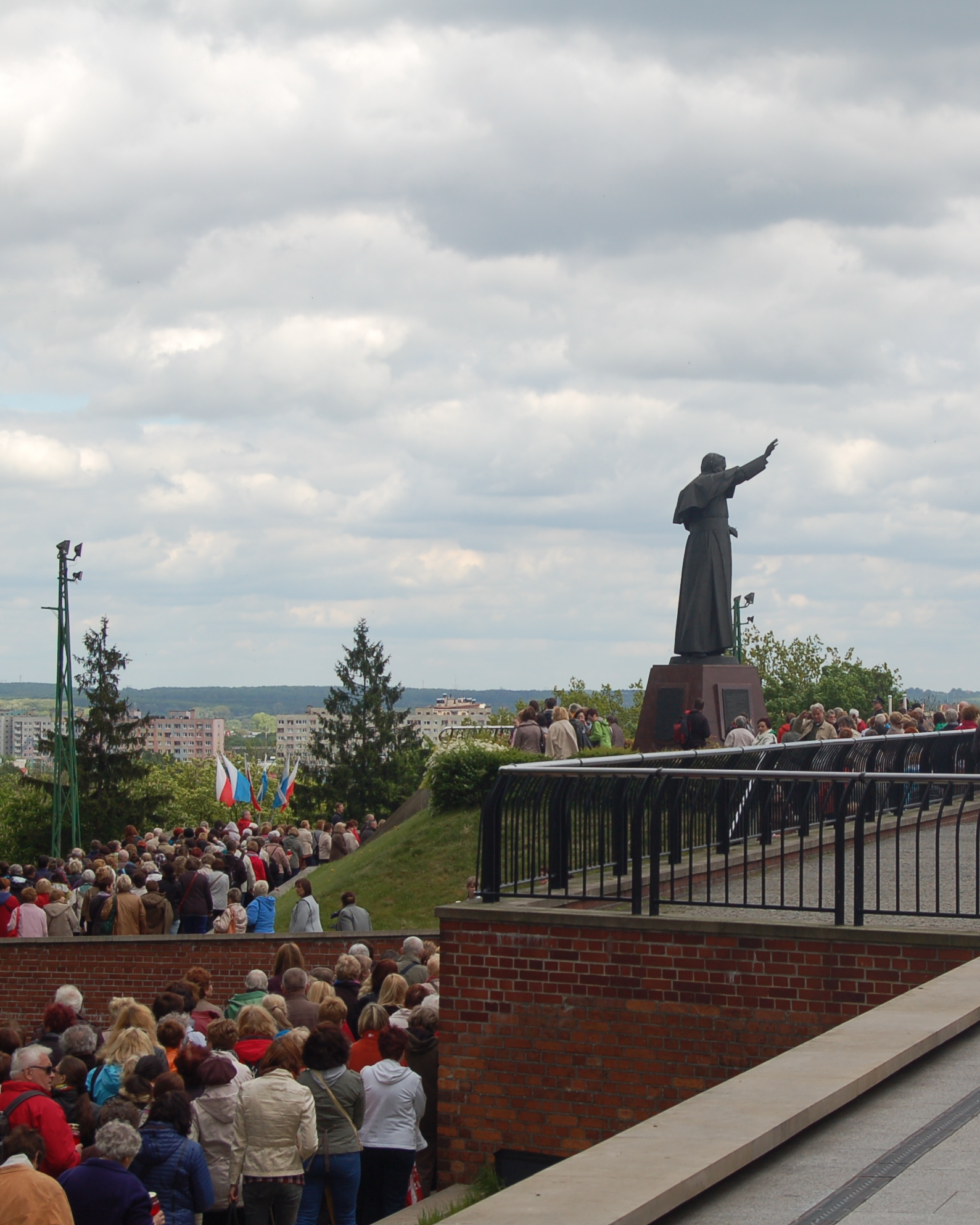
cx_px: 670
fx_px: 3553
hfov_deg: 15.7
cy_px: 613
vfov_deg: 19.6
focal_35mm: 98
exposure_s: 1/320
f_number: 9
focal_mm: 46
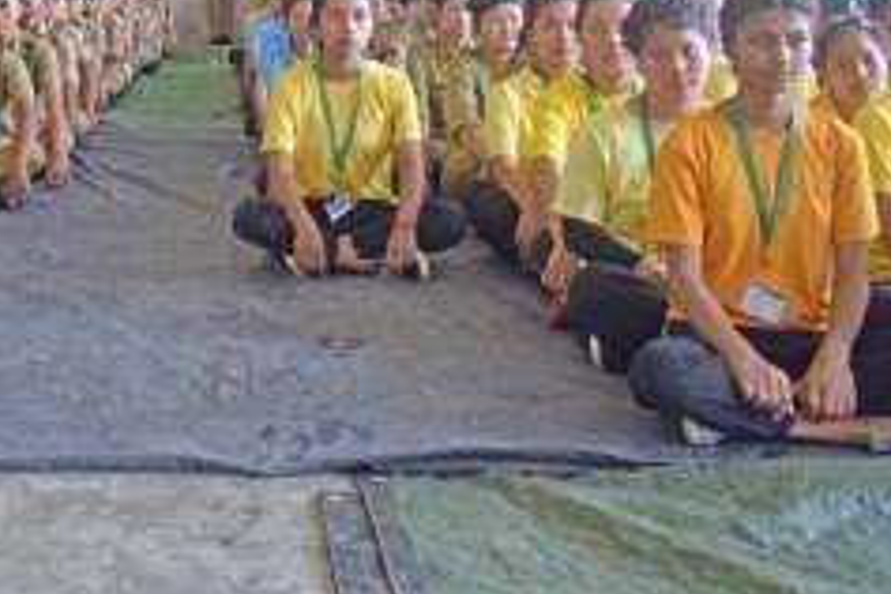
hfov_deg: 36.0
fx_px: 1262
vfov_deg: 25.6
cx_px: 56
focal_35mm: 51
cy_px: 55
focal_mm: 18
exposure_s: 1/80
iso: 1000
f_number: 5
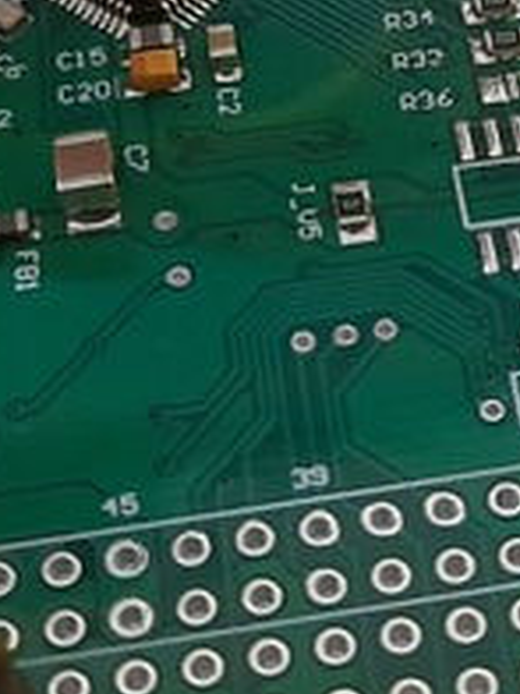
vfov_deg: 19.0
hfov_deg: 14.3
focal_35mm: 102
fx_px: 2043
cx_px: 488
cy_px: 124
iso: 640
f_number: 2
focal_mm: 4.6
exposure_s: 1/10
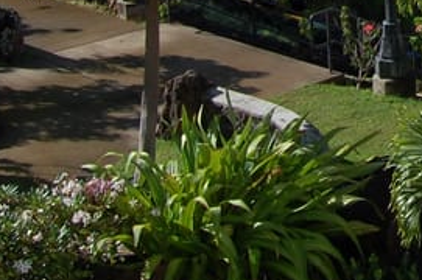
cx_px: 718
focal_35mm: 133
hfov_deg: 14.0
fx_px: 1557
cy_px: -320
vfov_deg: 9.5
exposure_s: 1/320
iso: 200
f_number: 9
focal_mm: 20
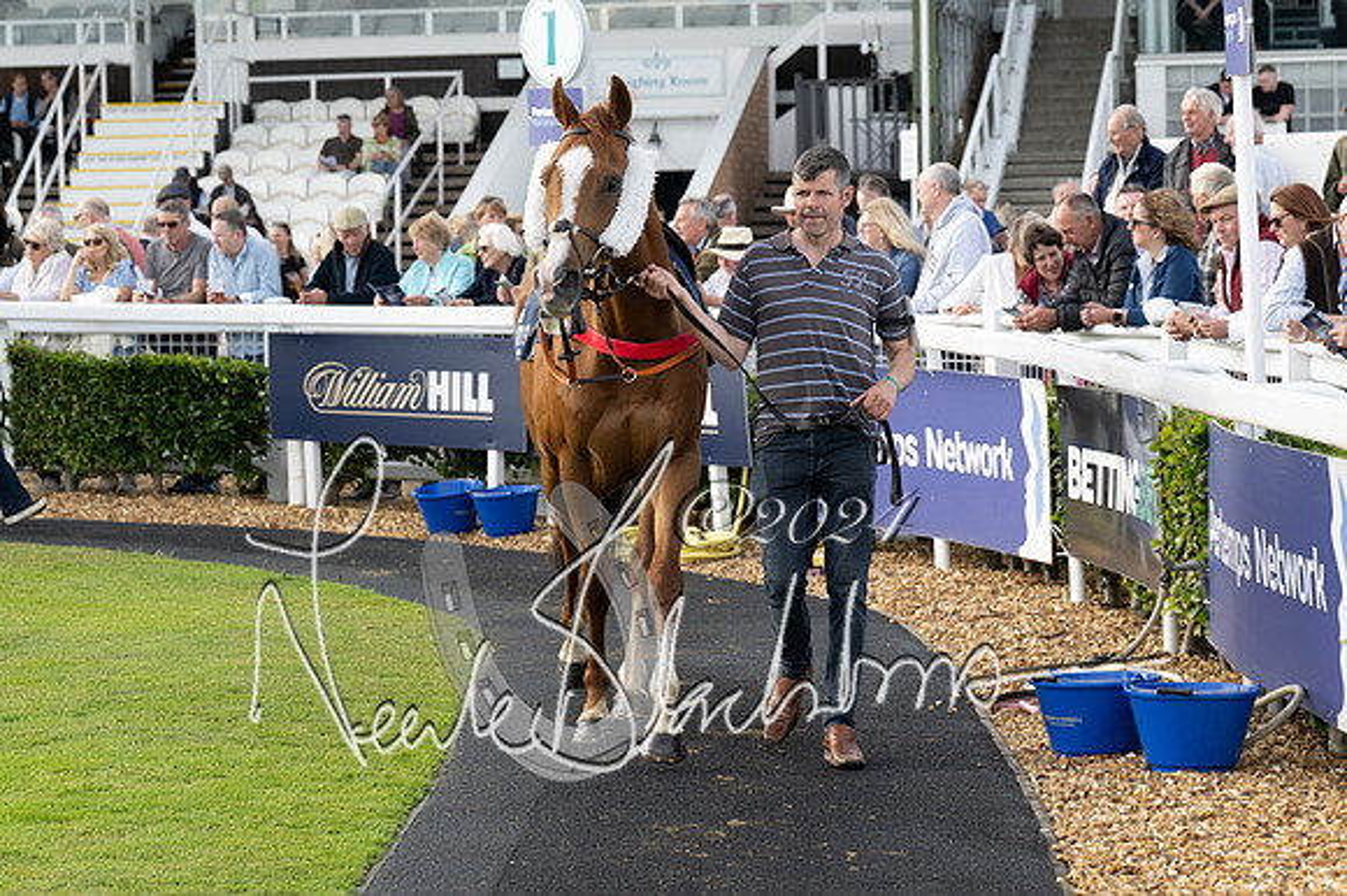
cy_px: 448
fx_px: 3926
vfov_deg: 13.0
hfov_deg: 19.5
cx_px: 674
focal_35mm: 105
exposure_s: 1/800
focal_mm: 70
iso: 400
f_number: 4
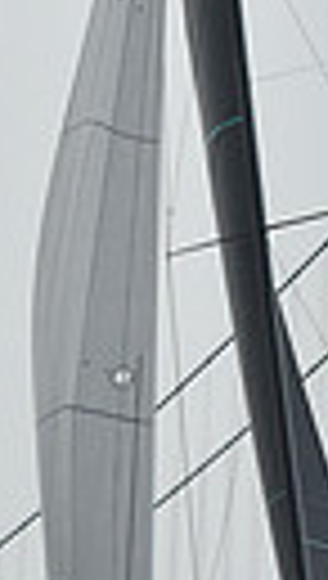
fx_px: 5941
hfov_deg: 3.2
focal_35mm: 386
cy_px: 351
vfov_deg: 5.6
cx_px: 155
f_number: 9
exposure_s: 1/1250
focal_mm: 82
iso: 250
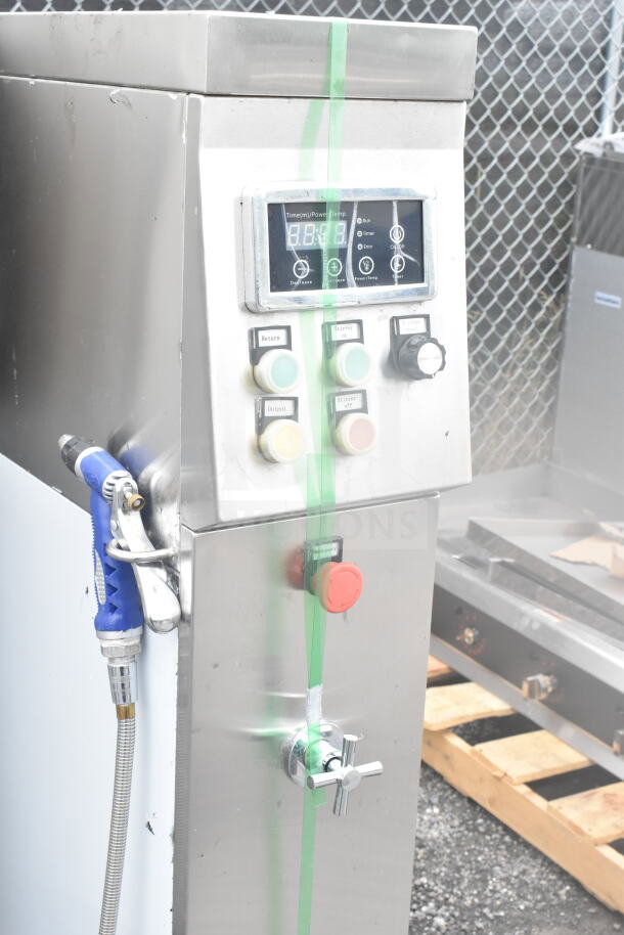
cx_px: 312
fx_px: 1364
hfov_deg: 25.8
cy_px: 468
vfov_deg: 37.8
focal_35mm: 52
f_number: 10
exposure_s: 1/400
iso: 1600
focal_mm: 35
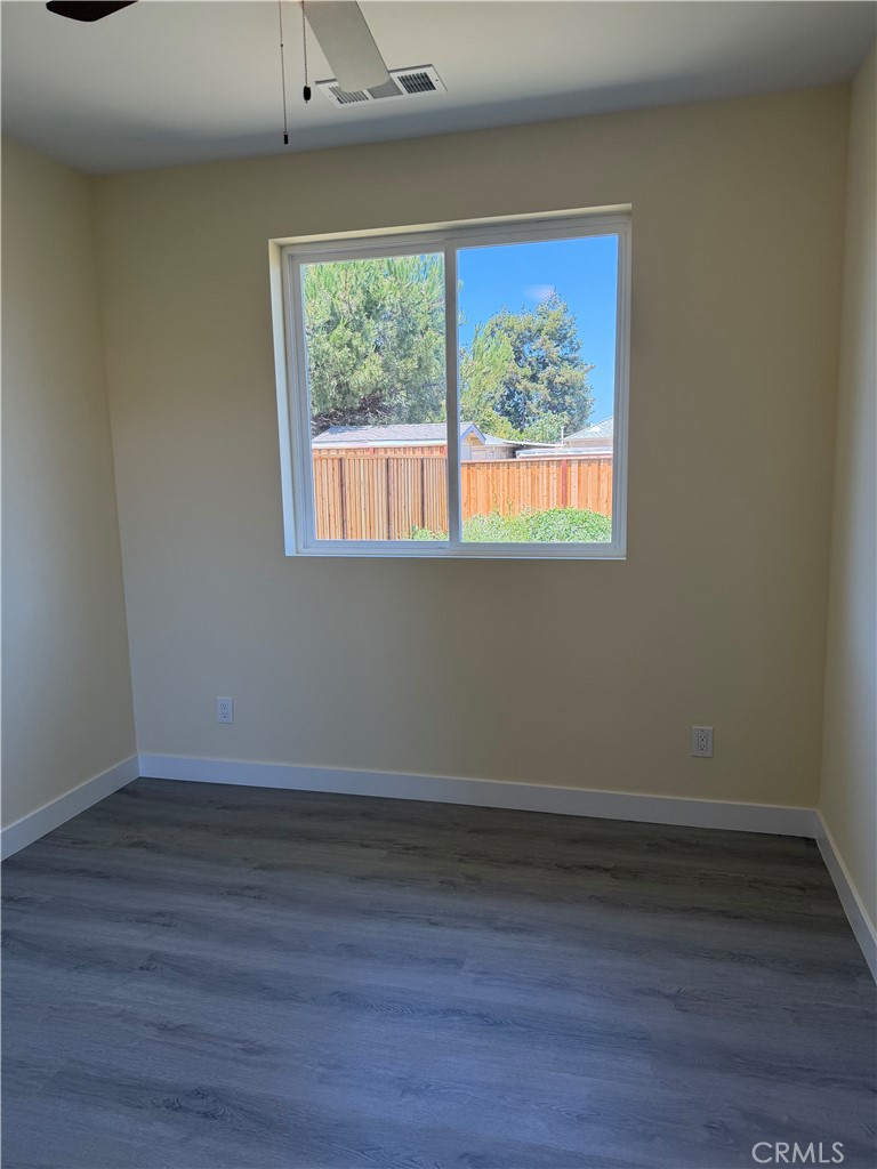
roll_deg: +1.1
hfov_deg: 56.8
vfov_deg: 71.6
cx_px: 438
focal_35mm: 24
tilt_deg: -8.1
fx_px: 811
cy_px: 584
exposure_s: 1/318
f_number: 1.78
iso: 100
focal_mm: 6.76
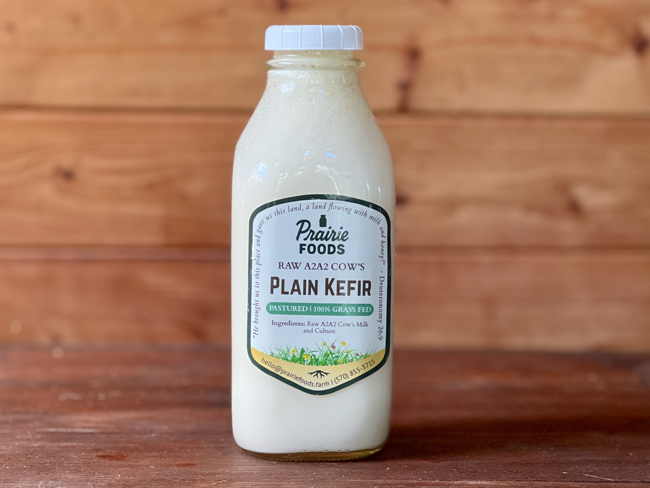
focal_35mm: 77
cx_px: 325
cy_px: 244
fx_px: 1446
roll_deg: -1.0
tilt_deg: -5.0
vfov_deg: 19.1
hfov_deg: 25.3
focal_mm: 9
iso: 250
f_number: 2.8
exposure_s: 1/61
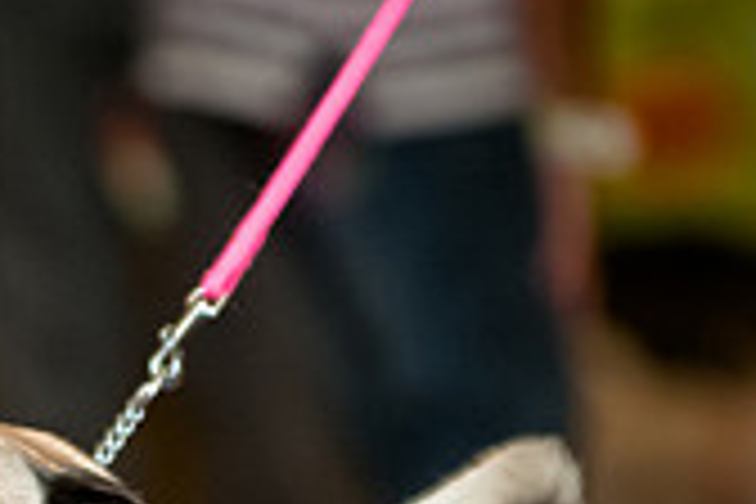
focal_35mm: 1035
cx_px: -94
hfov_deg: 2.0
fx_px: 21733
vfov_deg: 1.3
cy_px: 659
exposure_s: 1/200
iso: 200
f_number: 2.8
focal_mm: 200
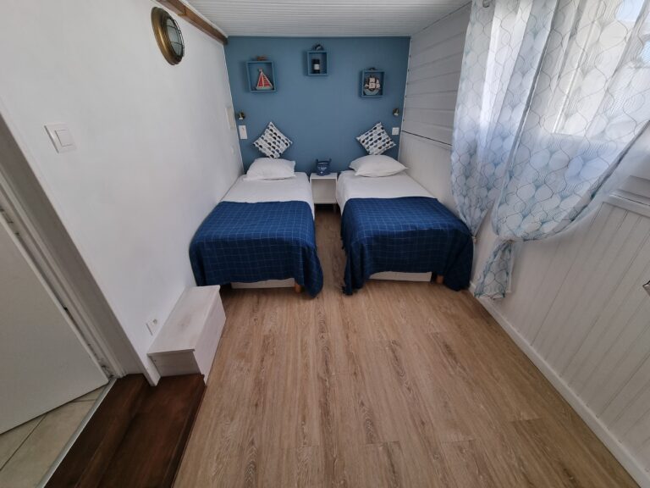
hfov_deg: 106.2
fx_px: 244
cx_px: 325
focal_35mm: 13
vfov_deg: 89.9
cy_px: 244
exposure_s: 1/50
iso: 50
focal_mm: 2.2
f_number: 2.2
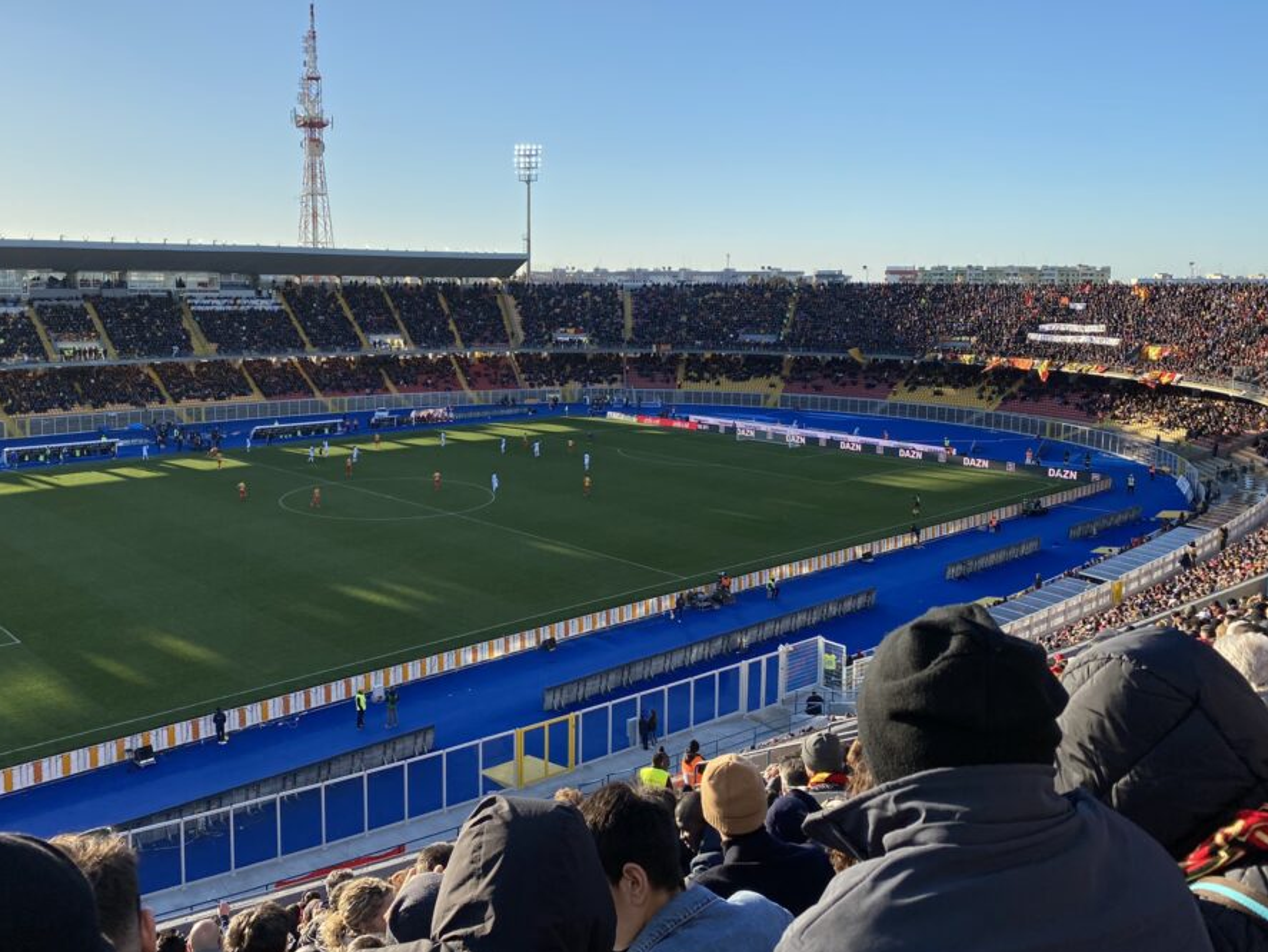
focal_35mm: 30
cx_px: 538
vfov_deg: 46.7
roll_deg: +0.0
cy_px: 412
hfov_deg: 59.7
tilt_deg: -6.7
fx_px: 1099
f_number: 1.8
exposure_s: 1/2227
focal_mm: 4.25
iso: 32
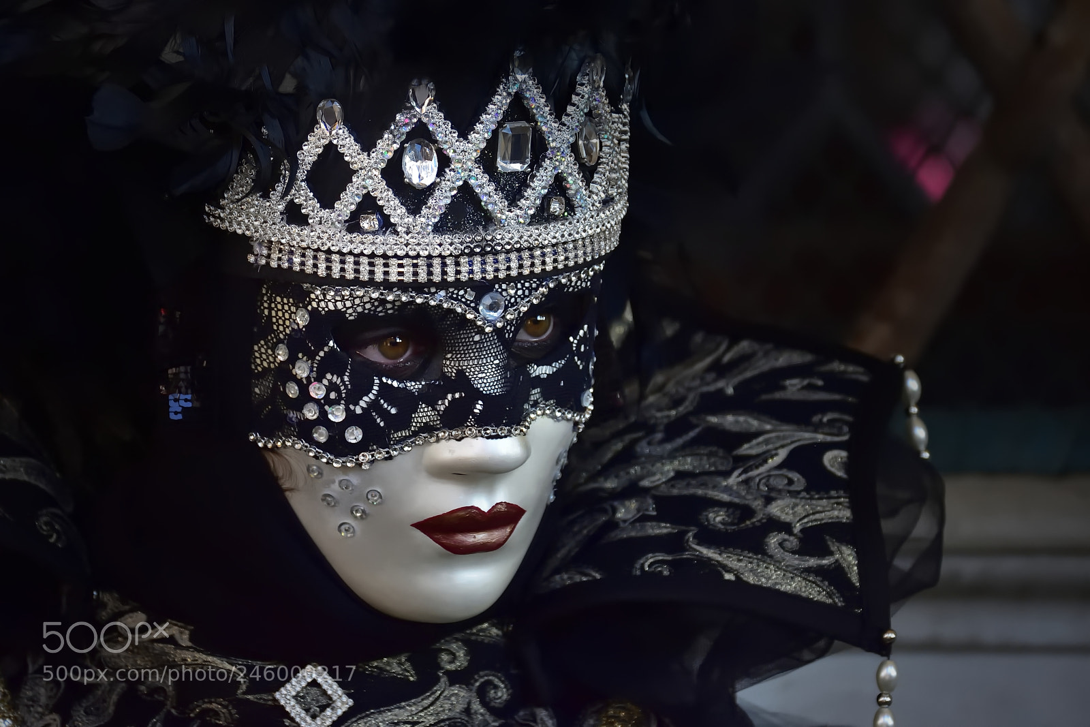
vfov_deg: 3.1
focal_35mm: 450
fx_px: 13625
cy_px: 364
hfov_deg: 4.6
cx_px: 545
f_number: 5.6
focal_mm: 300
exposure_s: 1/800
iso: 1100
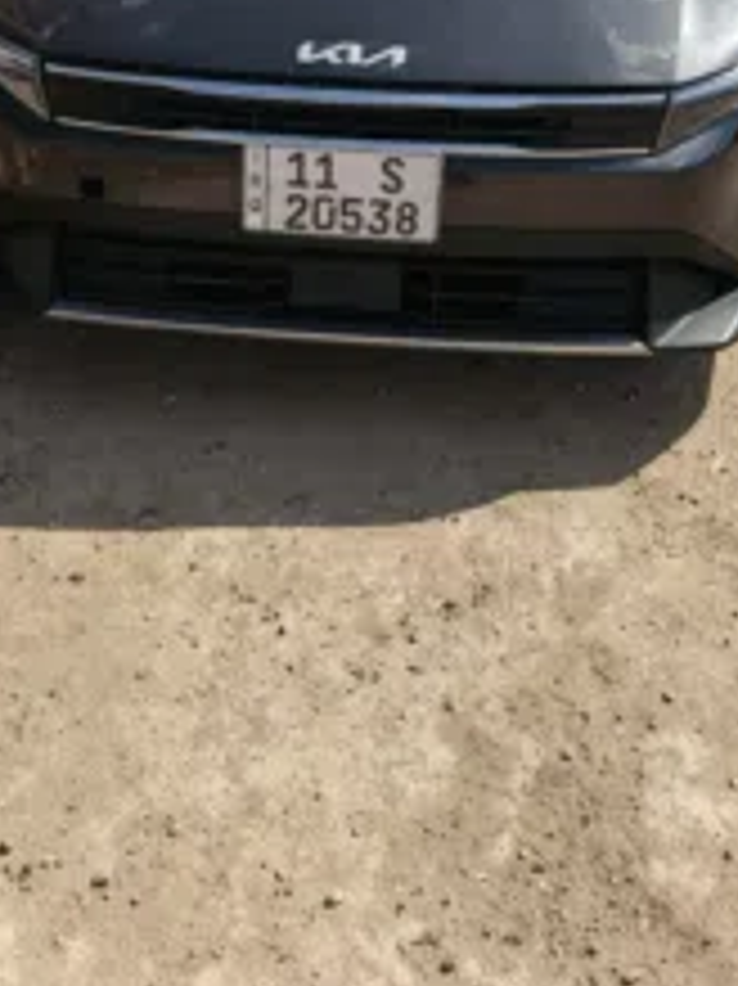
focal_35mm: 42
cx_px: 364
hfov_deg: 34.3
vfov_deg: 41.2
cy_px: 95
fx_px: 1195
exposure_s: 1/2000
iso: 52
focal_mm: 5.56
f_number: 1.8
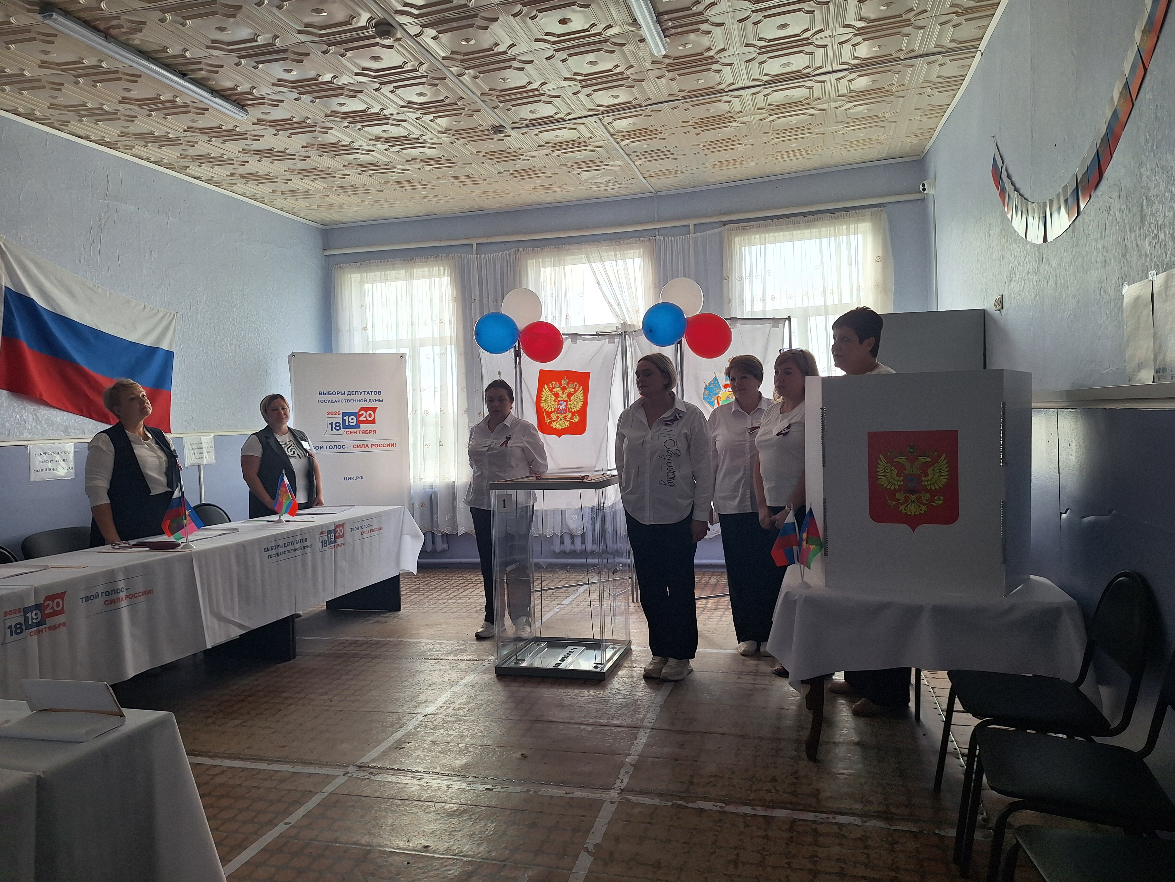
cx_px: 588
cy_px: 441
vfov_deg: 58.9
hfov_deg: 73.9
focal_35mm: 23
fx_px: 781
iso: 40
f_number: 1.8
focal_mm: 5.54
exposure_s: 1/100
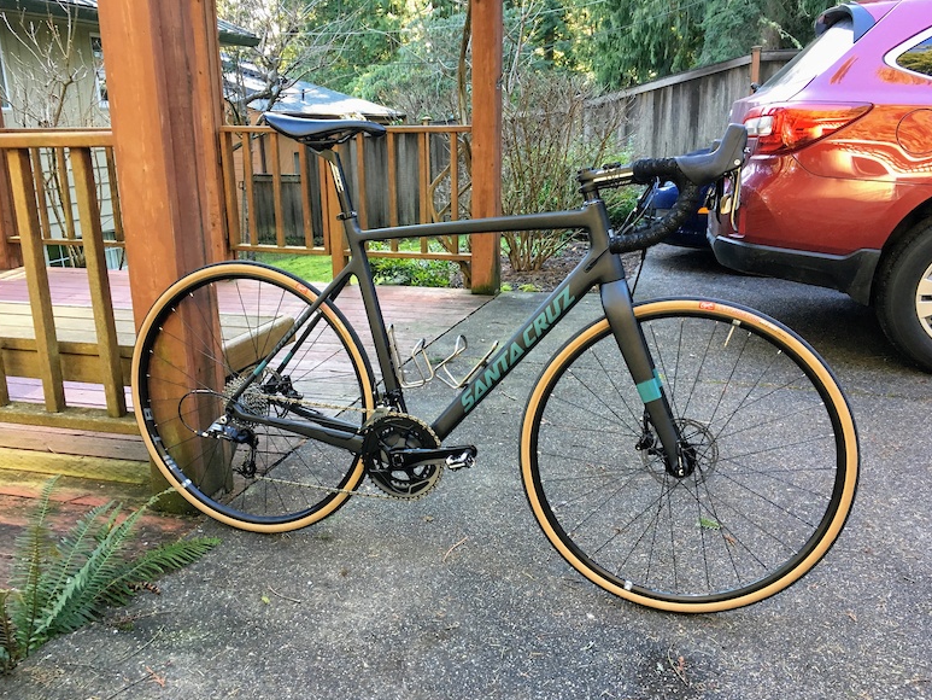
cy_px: 360
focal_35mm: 30
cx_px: 470
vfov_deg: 46.8
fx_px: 808
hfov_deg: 60.0
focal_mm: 4.15
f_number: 2.2
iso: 40
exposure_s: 1/30
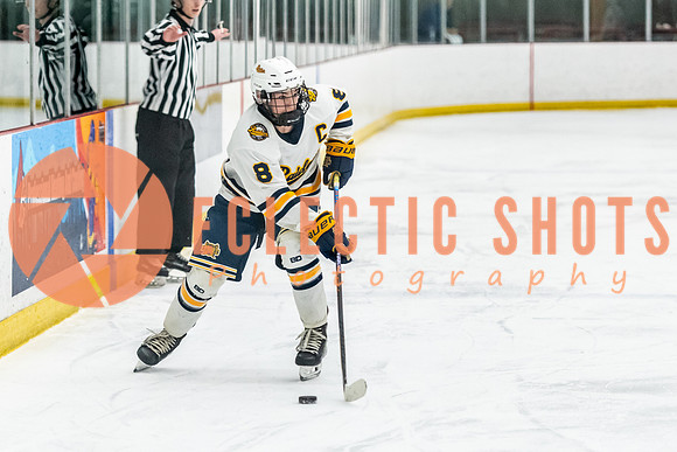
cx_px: 360
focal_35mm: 197
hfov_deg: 10.4
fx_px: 3711
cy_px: 254
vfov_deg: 7.0
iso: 3200
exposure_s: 1/800
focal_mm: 105
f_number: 2.8
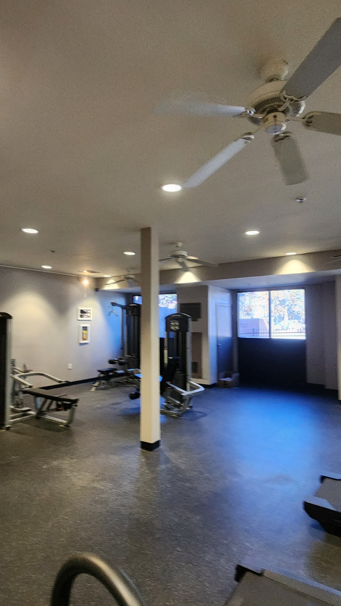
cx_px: 165
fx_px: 305
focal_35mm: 19
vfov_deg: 89.6
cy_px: 302
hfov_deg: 58.3
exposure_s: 1/30
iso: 400
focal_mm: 2.2
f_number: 2.2
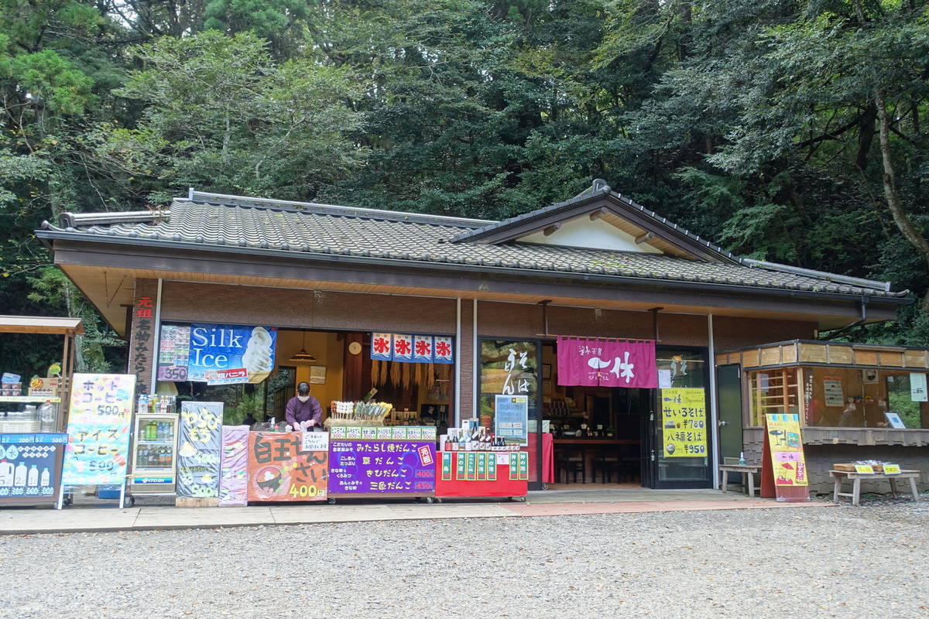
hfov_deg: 58.7
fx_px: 826
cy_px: 310
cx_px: 464
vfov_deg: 41.1
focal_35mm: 32
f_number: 3.2
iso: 125
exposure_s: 1/80
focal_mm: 11.69
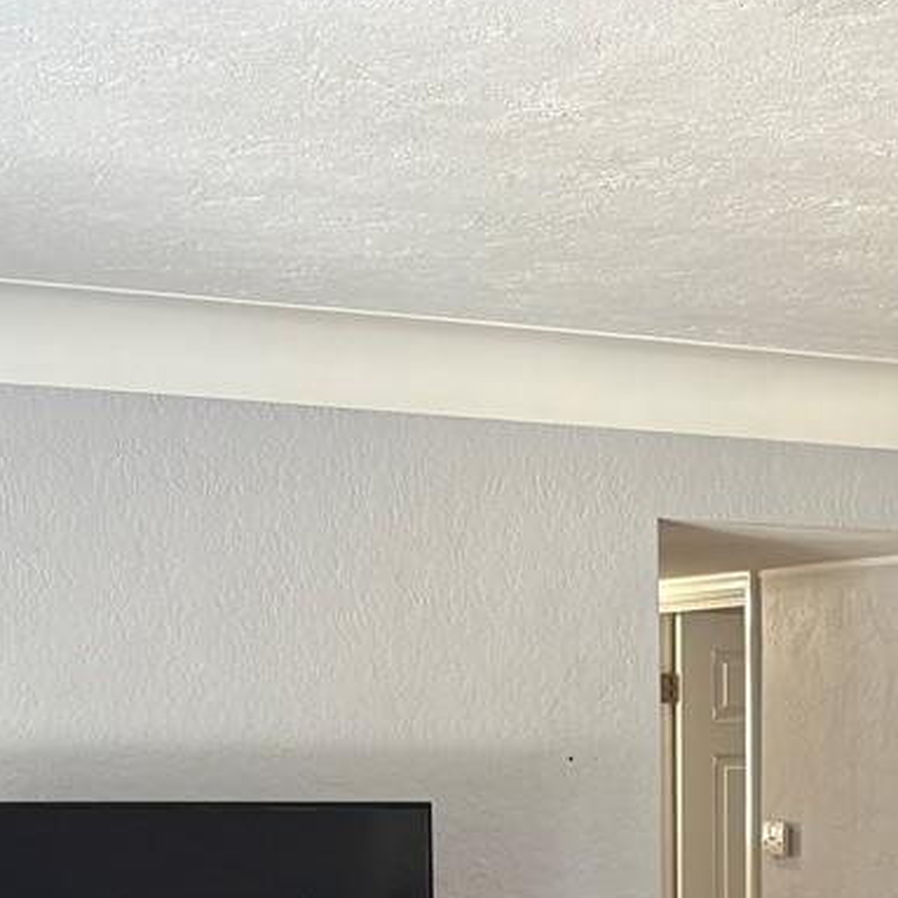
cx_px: 860
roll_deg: -0.1
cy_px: 1076
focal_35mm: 96
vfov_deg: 17.3
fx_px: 2818
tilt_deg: -7.1
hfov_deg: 17.7
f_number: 1.6
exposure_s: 1/60
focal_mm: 5.96
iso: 100
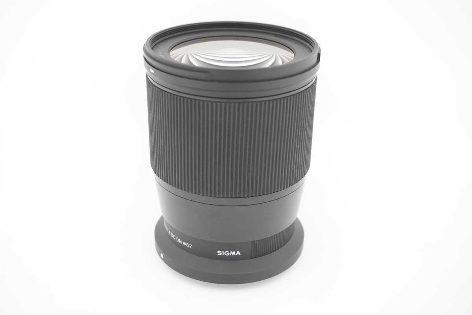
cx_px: 236
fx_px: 590
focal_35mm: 45
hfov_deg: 43.6
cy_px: 158
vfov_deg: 29.9
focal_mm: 30
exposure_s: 1/50
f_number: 5
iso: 2500
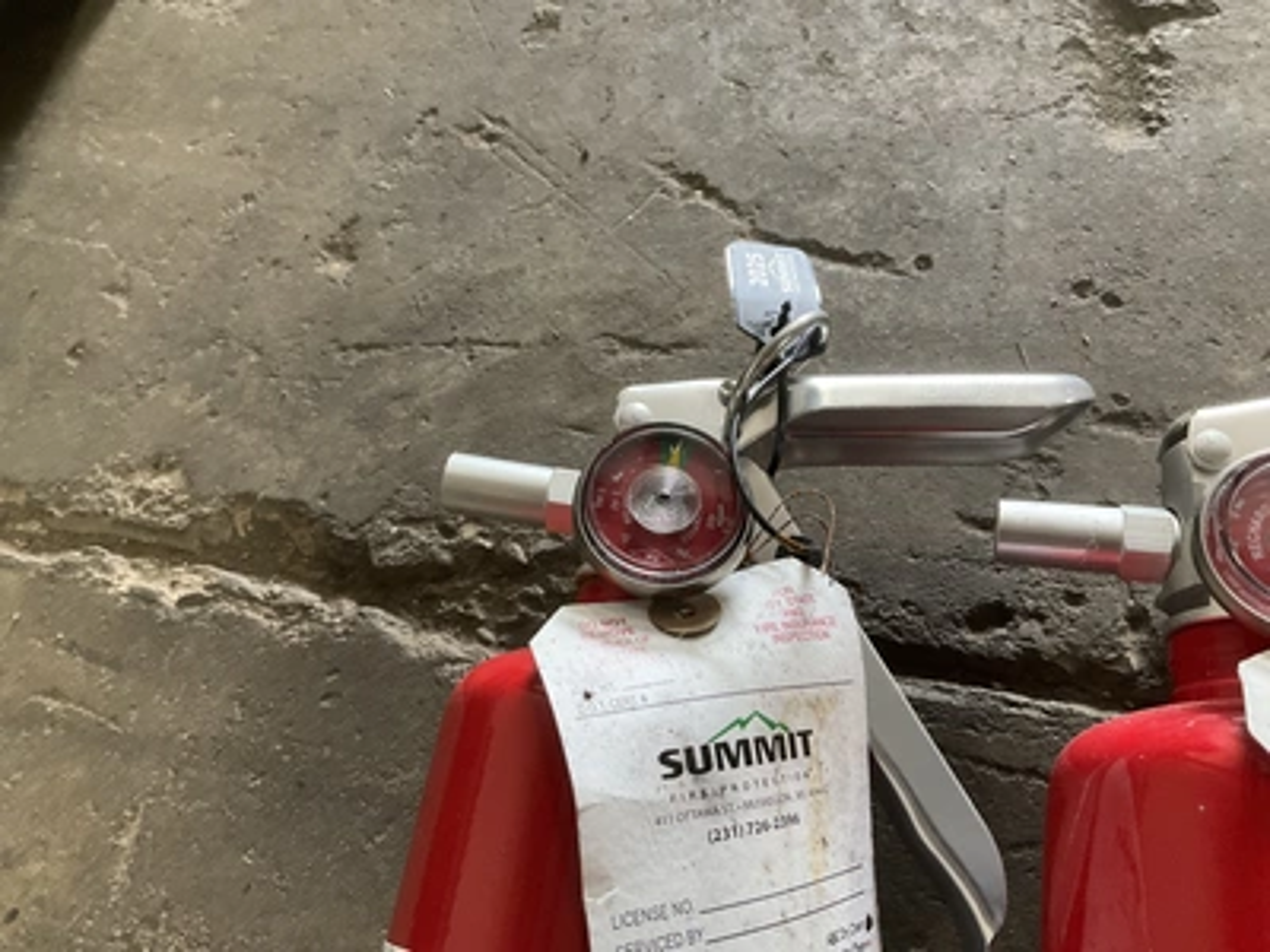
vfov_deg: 48.2
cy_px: 476
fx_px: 1064
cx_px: 635
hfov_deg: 61.7
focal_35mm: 29
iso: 200
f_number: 1.8
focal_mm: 3
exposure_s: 1/60
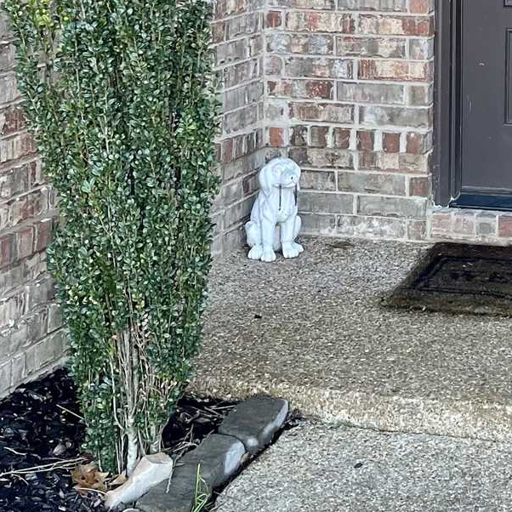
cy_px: -90
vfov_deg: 18.7
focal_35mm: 88
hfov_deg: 18.9
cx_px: 571
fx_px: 1473
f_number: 1.6
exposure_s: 1/133
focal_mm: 5.1
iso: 32
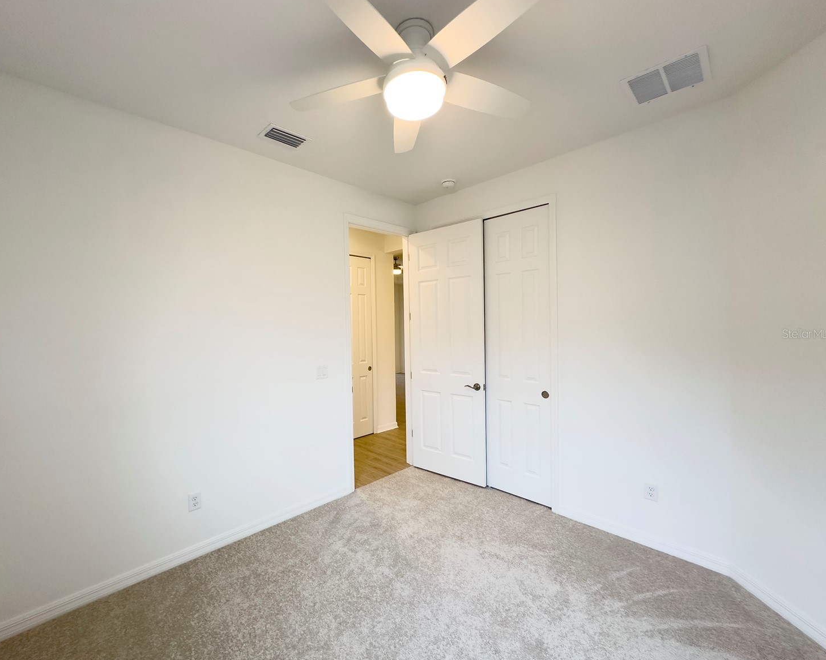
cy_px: 333
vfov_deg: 84.0
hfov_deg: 96.6
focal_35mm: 15
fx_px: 367
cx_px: 382
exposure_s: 1/60
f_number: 2.2
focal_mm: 2.22
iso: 160
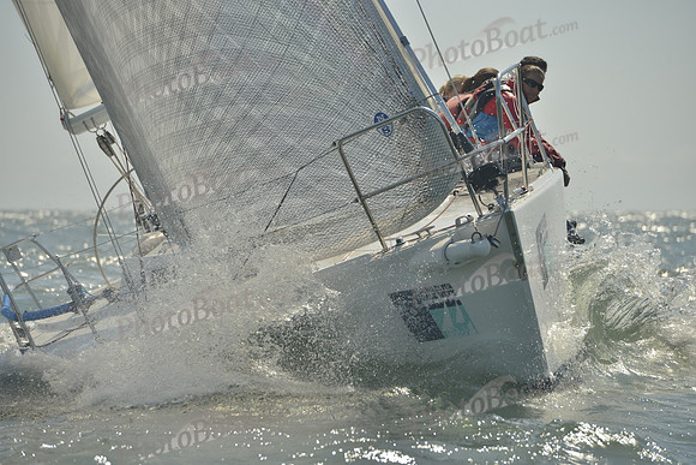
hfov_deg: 10.3
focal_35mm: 200
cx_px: 348
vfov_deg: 6.9
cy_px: 232
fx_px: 3867
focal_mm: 200
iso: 280
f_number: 8
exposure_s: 1/1000
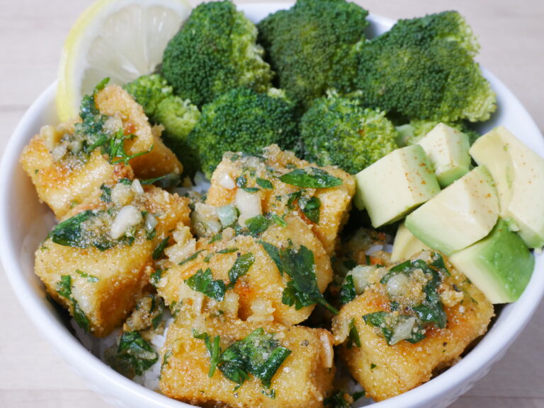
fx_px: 849
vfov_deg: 27.1
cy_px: 204
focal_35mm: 54
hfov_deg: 35.5
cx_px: 272
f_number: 11
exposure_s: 1/4
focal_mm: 27
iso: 800
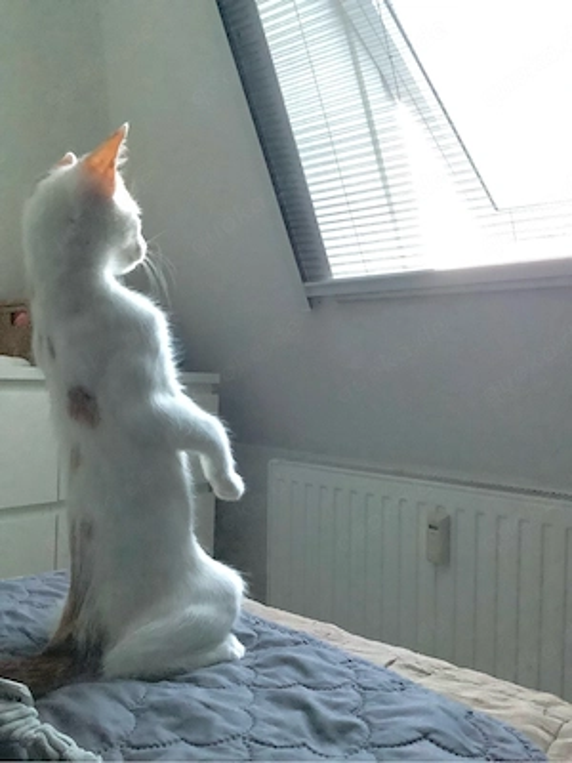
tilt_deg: -0.6
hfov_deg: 45.4
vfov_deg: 58.4
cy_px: 382
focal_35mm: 31
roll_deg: -2.6
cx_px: 286
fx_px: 683
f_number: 2.4
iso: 500
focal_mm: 3.3
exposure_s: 1/30
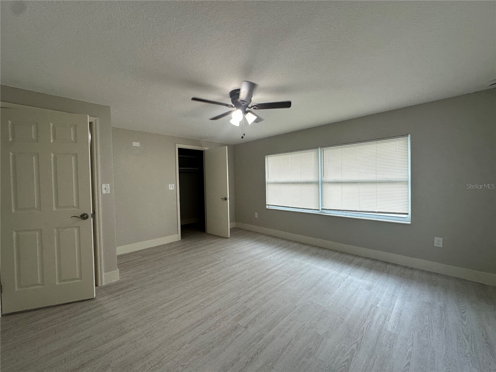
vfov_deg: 85.7
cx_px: 248
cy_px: 186
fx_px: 201
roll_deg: +1.0
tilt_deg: -0.8
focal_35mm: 14
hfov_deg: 102.1
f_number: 2.2
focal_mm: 2.22
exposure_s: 1/120
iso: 80
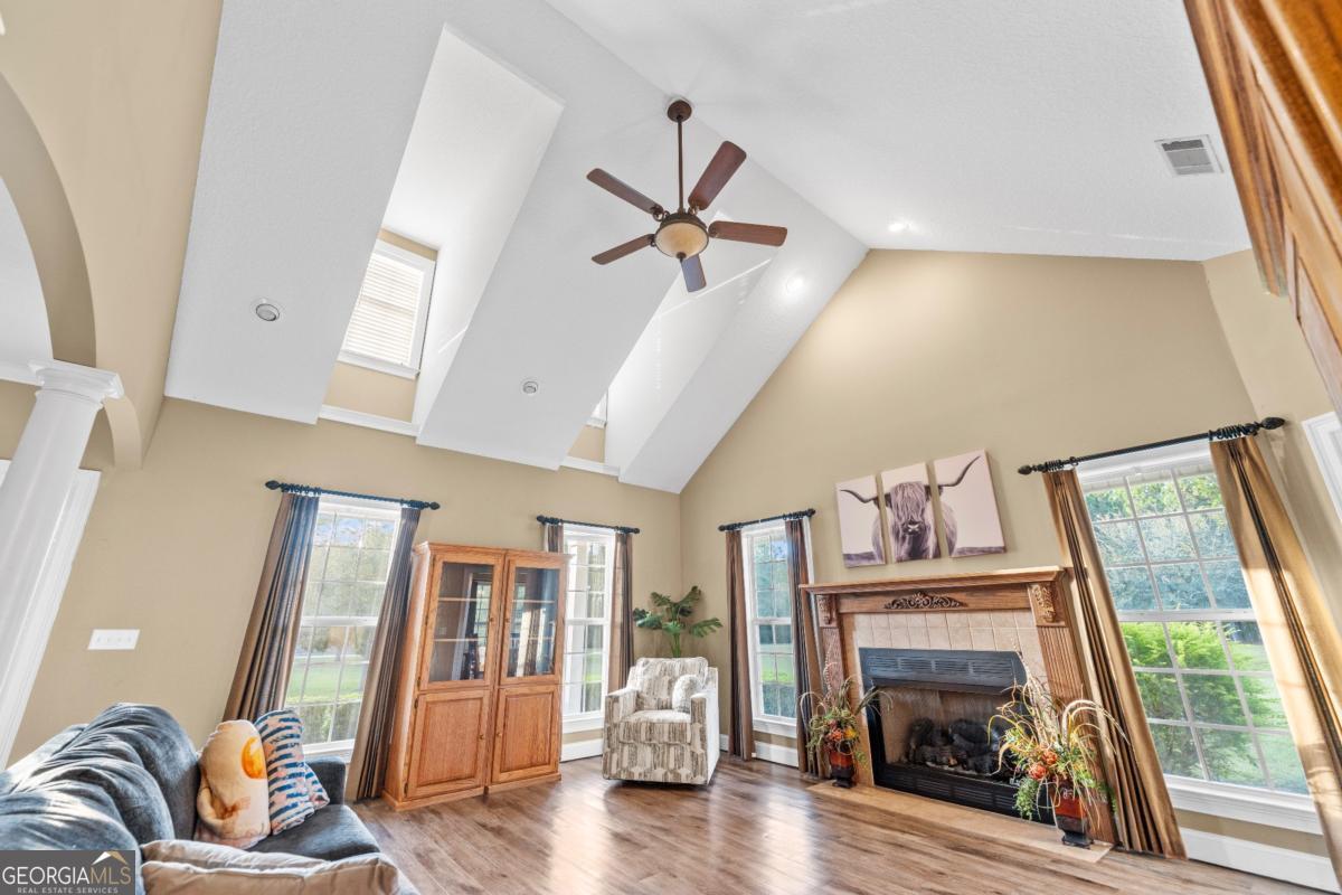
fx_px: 522
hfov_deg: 104.3
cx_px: 671
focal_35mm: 14
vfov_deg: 81.2
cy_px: 448
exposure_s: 2.5
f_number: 6.3
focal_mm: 14
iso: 100
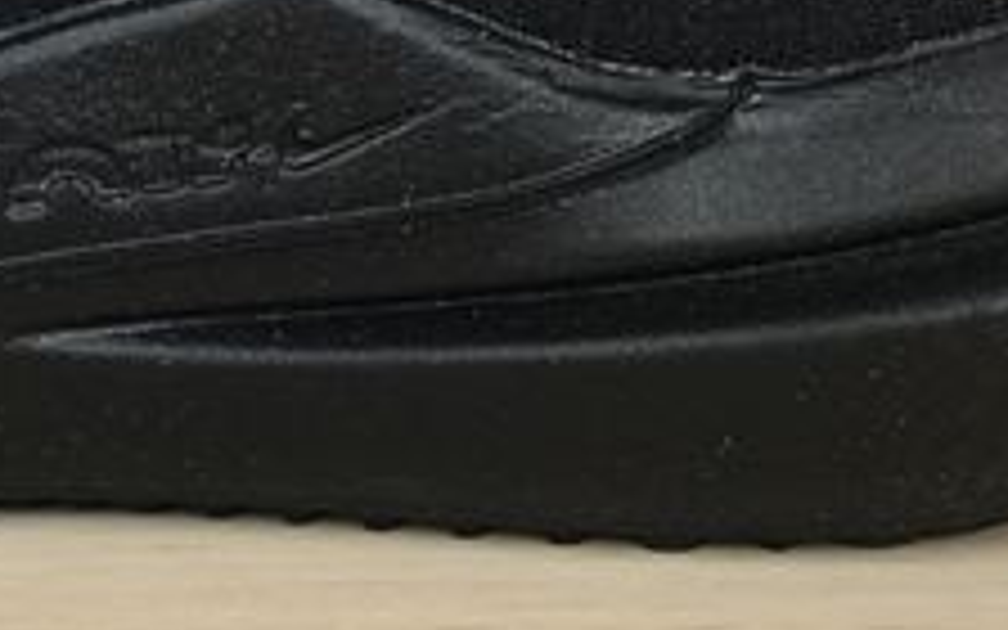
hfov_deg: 18.1
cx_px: -176
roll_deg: +1.5
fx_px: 3022
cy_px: -158
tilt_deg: -10.7
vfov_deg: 11.6
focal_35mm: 110
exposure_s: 1/120
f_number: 2.2
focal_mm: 4.15
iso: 32
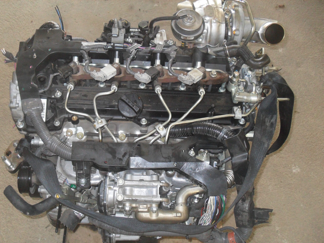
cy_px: 122
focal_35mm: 35
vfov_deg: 40.7
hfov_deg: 52.6
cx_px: 162
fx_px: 328
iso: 200
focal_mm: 6.3
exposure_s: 1/45
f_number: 3
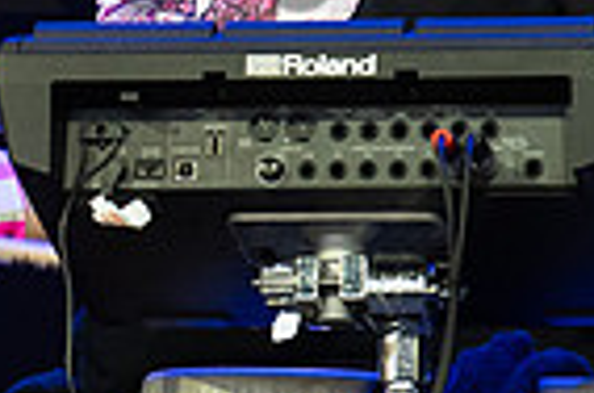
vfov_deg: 1.9
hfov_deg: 2.8
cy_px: -207
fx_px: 12150
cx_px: -452
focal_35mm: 738
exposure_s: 1/200
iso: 3200
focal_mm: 120
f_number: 5.6
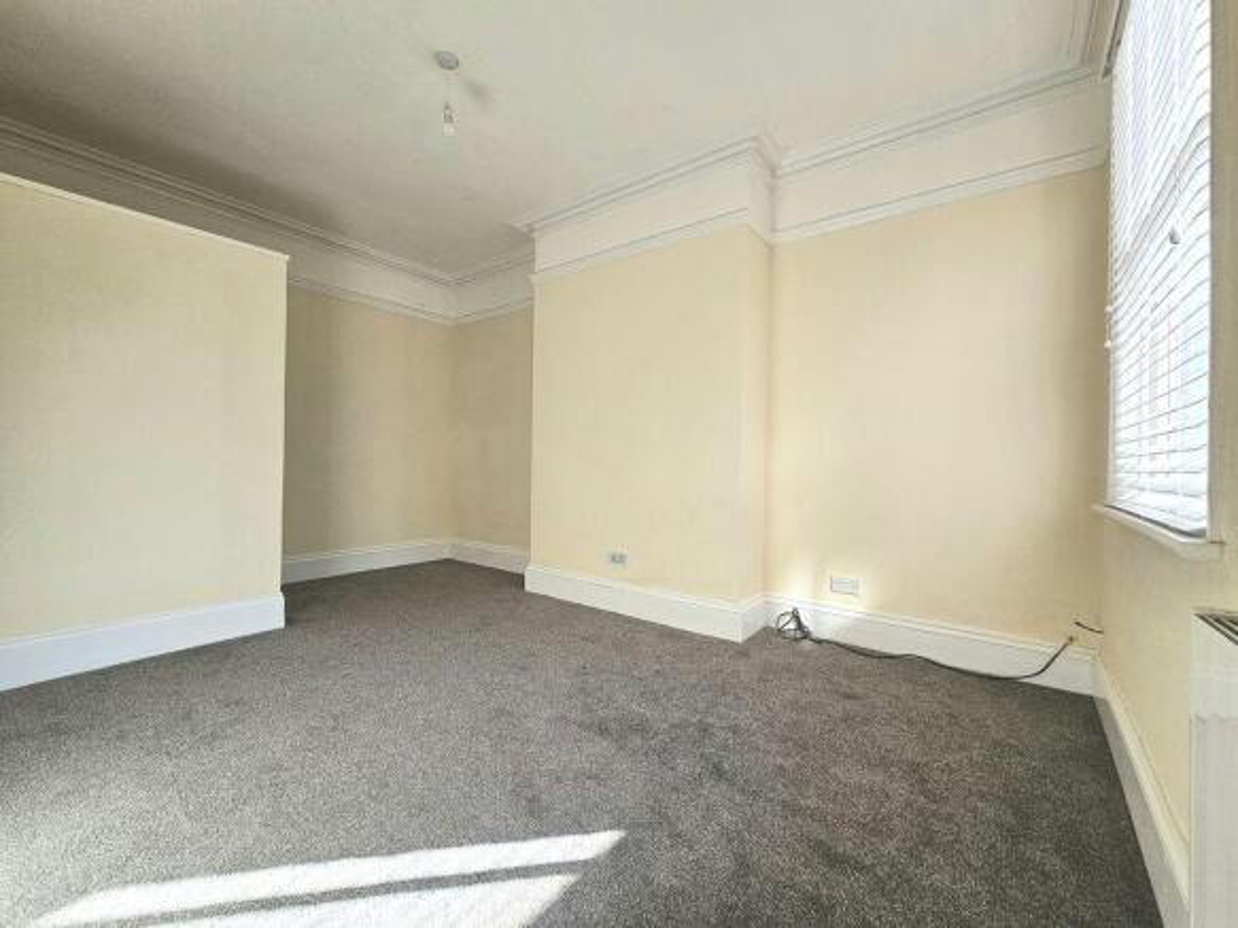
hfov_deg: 106.2
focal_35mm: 13
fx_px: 465
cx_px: 619
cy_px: 464
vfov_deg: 89.9
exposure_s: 1/370
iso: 64
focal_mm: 2.2
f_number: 2.2
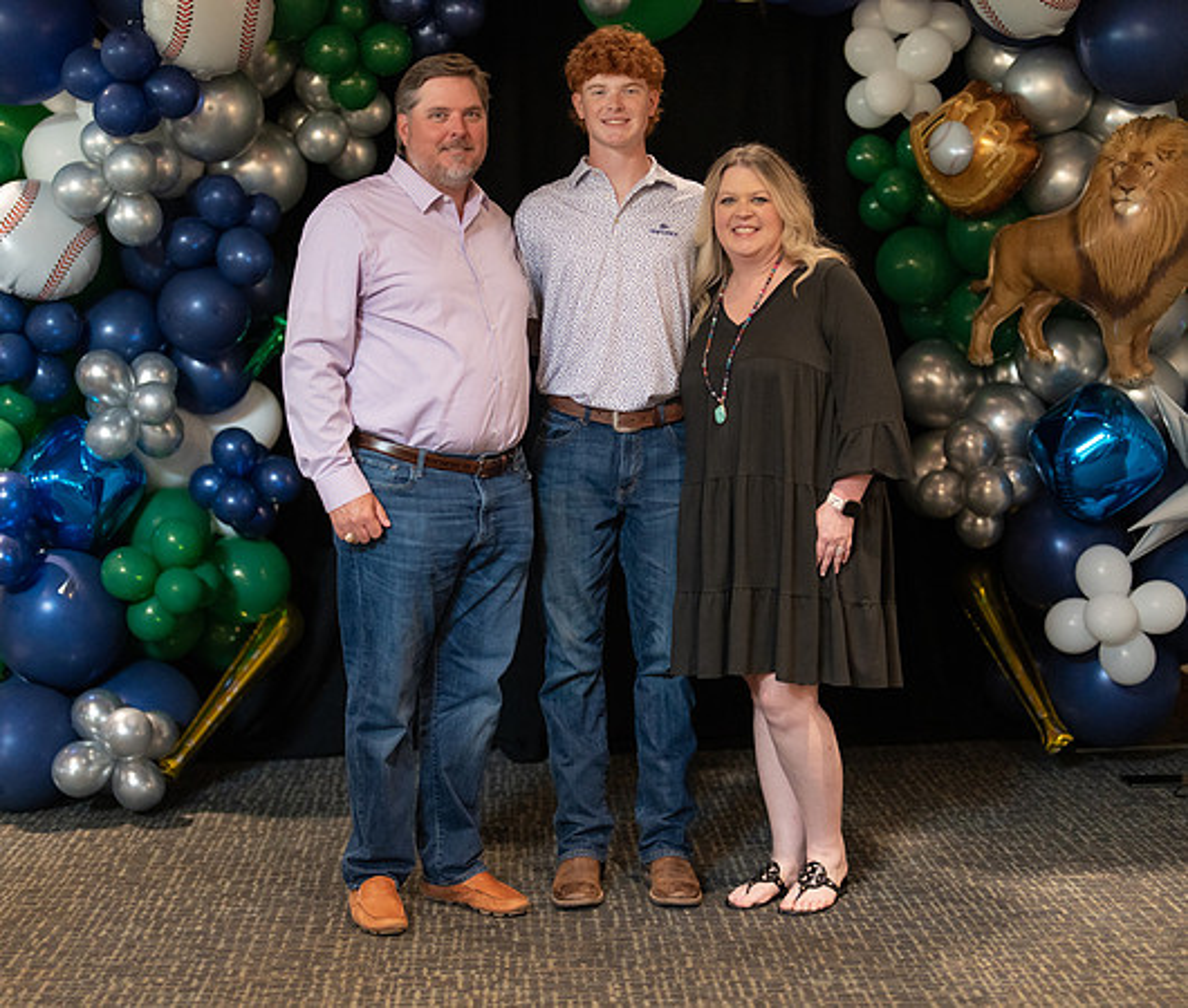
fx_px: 2110
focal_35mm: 59
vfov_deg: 26.9
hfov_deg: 31.4
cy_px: 504
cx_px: 598
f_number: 1.2
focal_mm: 50
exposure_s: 1/320
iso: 1600
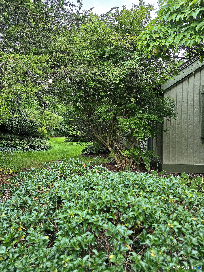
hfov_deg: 58.9
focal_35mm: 23
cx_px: 102
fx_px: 181
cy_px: 136
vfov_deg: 73.9
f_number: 1.7
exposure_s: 1/120
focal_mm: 6.3
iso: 250
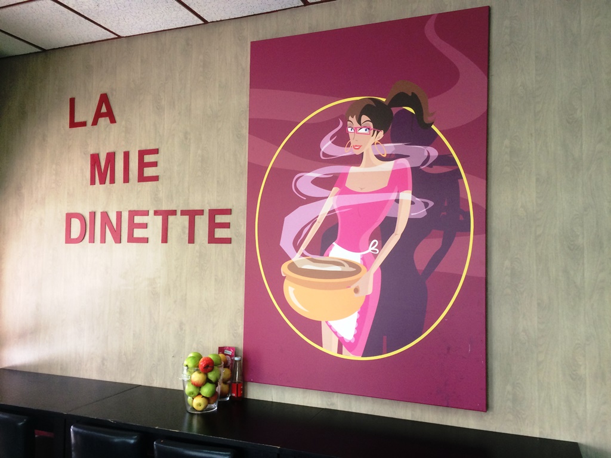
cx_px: 306
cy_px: 229
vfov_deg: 48.2
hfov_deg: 61.7
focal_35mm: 29
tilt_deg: +2.3
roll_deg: -1.3
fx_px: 512
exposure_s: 1/33
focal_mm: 4.15
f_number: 2.2
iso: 125
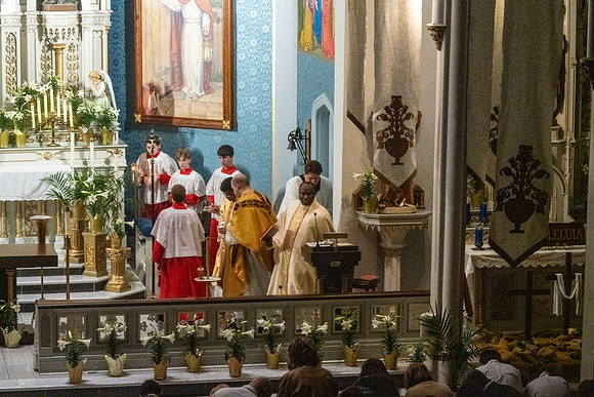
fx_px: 1815
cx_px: 297
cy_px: 198
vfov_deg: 12.5
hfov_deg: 18.6
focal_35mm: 110
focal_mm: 110
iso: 8000
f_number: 20
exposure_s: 1/40
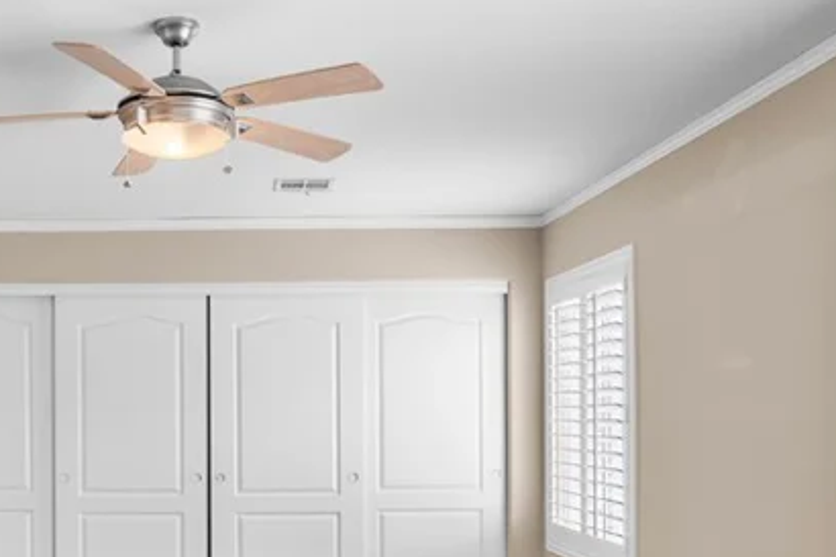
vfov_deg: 29.4
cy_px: 415
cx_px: 198
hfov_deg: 42.1
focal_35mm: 45
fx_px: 1045
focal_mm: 18
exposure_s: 1/60
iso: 400
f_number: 8
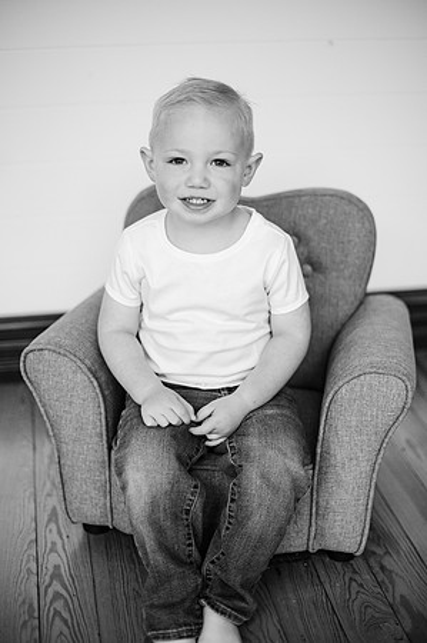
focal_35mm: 50
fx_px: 892
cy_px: 322
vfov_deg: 39.6
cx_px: 214
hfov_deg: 26.9
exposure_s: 1/320
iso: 1250
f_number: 1.8
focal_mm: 50
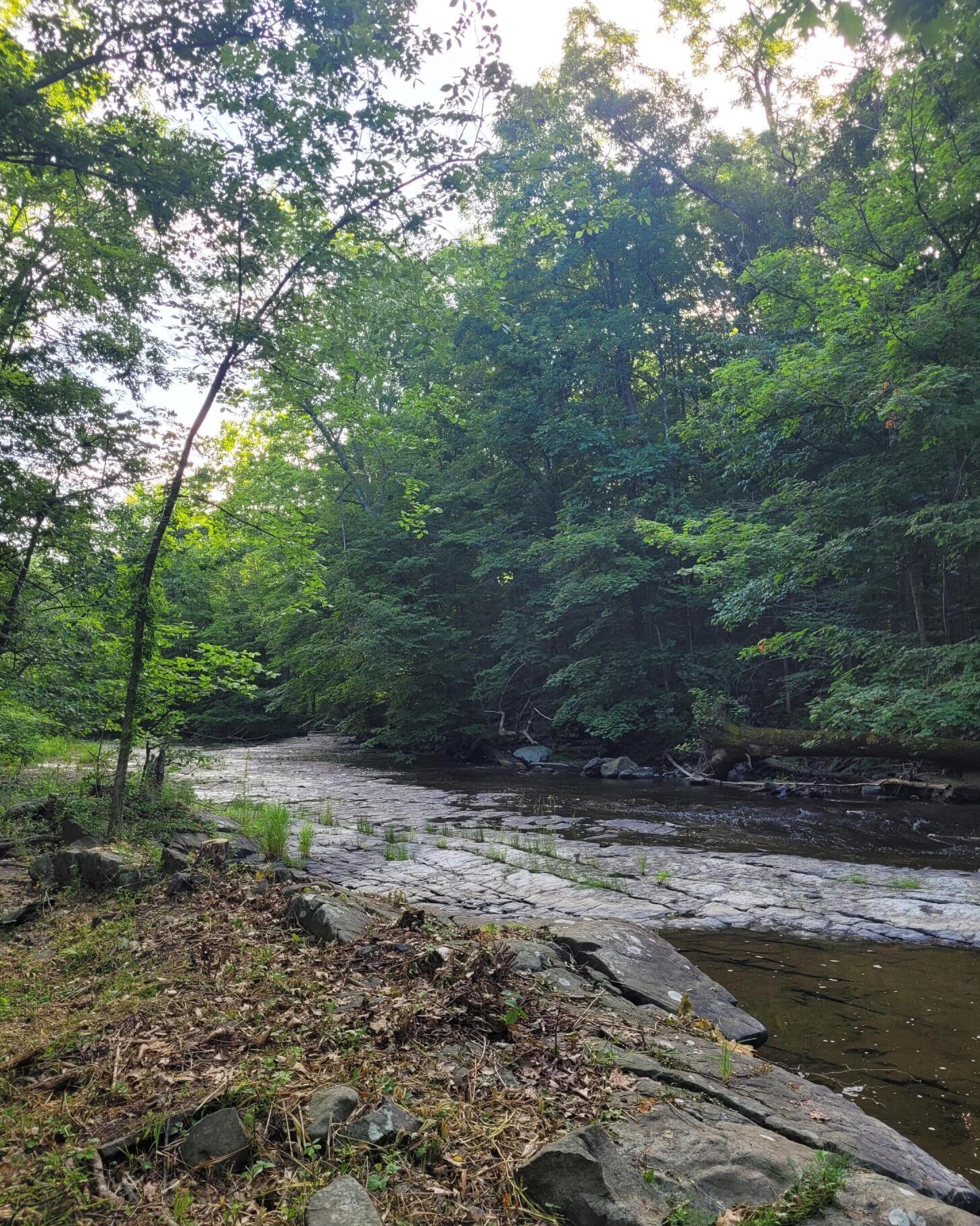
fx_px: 1015
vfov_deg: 62.1
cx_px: 485
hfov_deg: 51.5
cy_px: 657
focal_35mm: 28
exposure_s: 1/191
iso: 40
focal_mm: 5.4
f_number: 1.8
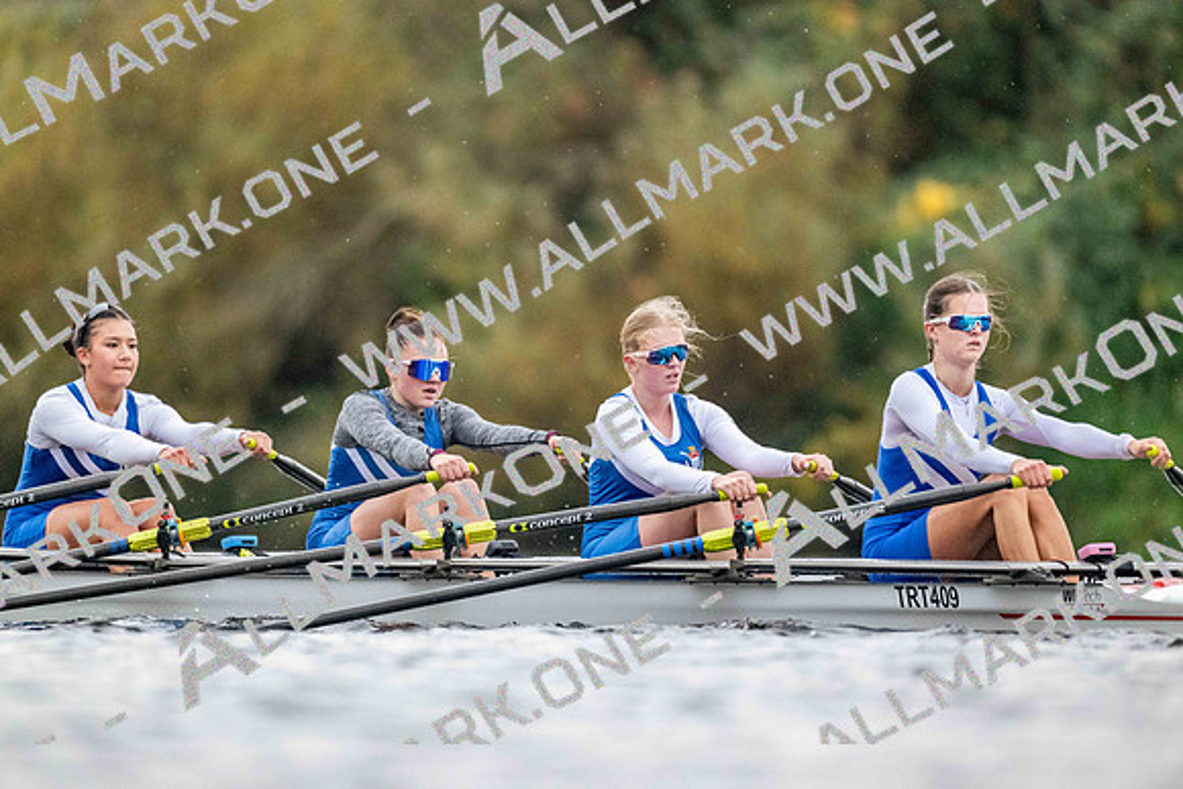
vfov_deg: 2.3
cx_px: 592
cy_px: 394
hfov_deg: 3.4
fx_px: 19720
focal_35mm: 600
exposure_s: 1/2500
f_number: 4
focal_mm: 600
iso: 7200
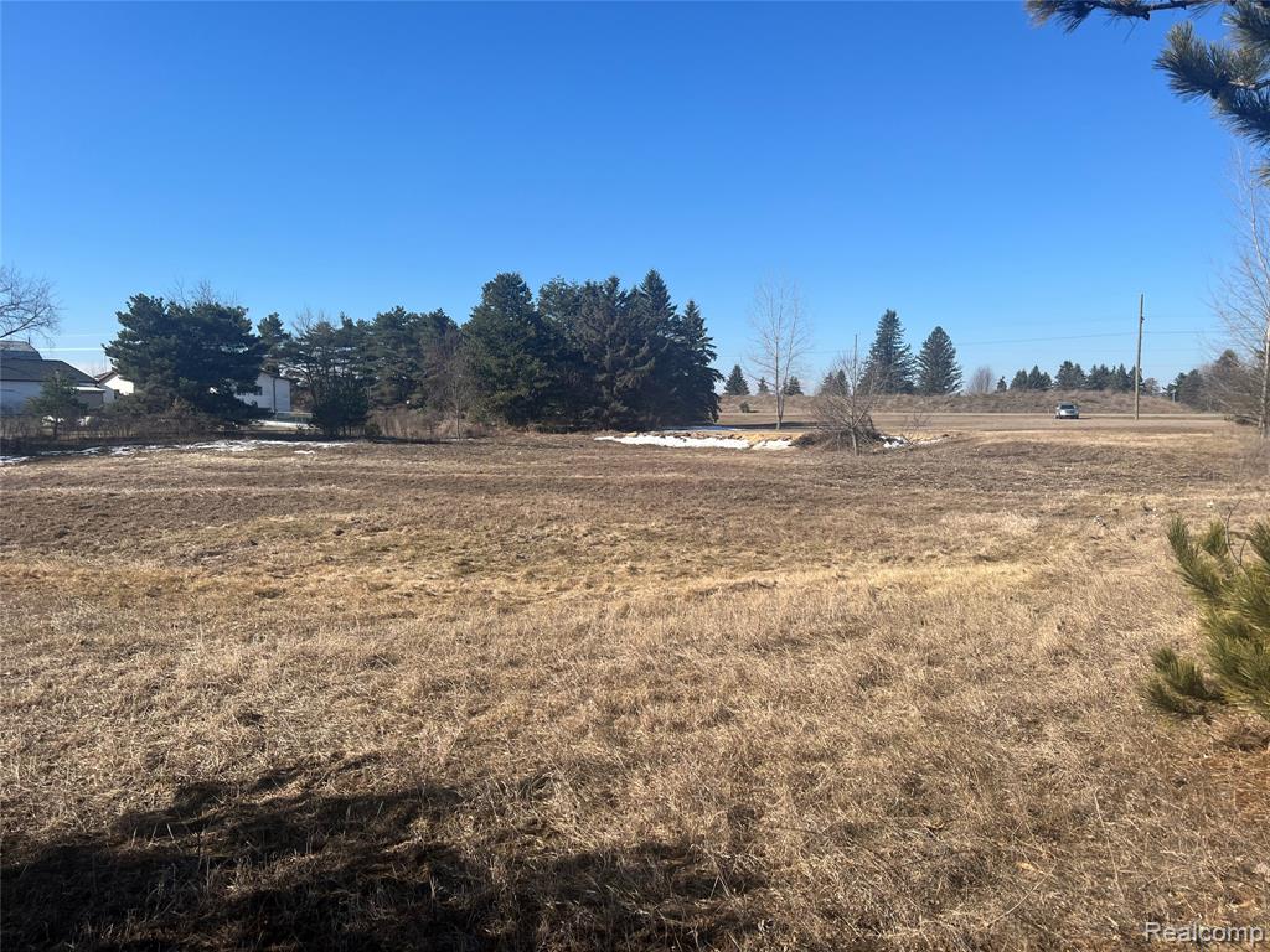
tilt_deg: -4.4
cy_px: 476
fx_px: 954
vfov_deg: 53.1
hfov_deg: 67.3
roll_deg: +0.5
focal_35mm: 26
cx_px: 635
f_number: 1.5
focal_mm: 5.7
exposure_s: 1/3831
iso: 50
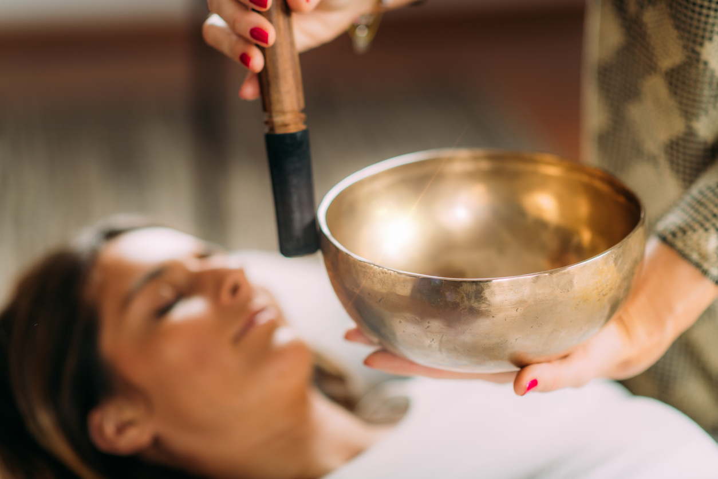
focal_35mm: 85
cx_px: 359
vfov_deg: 16.1
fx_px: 1695
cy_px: 240
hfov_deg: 23.9
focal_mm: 85
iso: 64
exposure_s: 1/200
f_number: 2
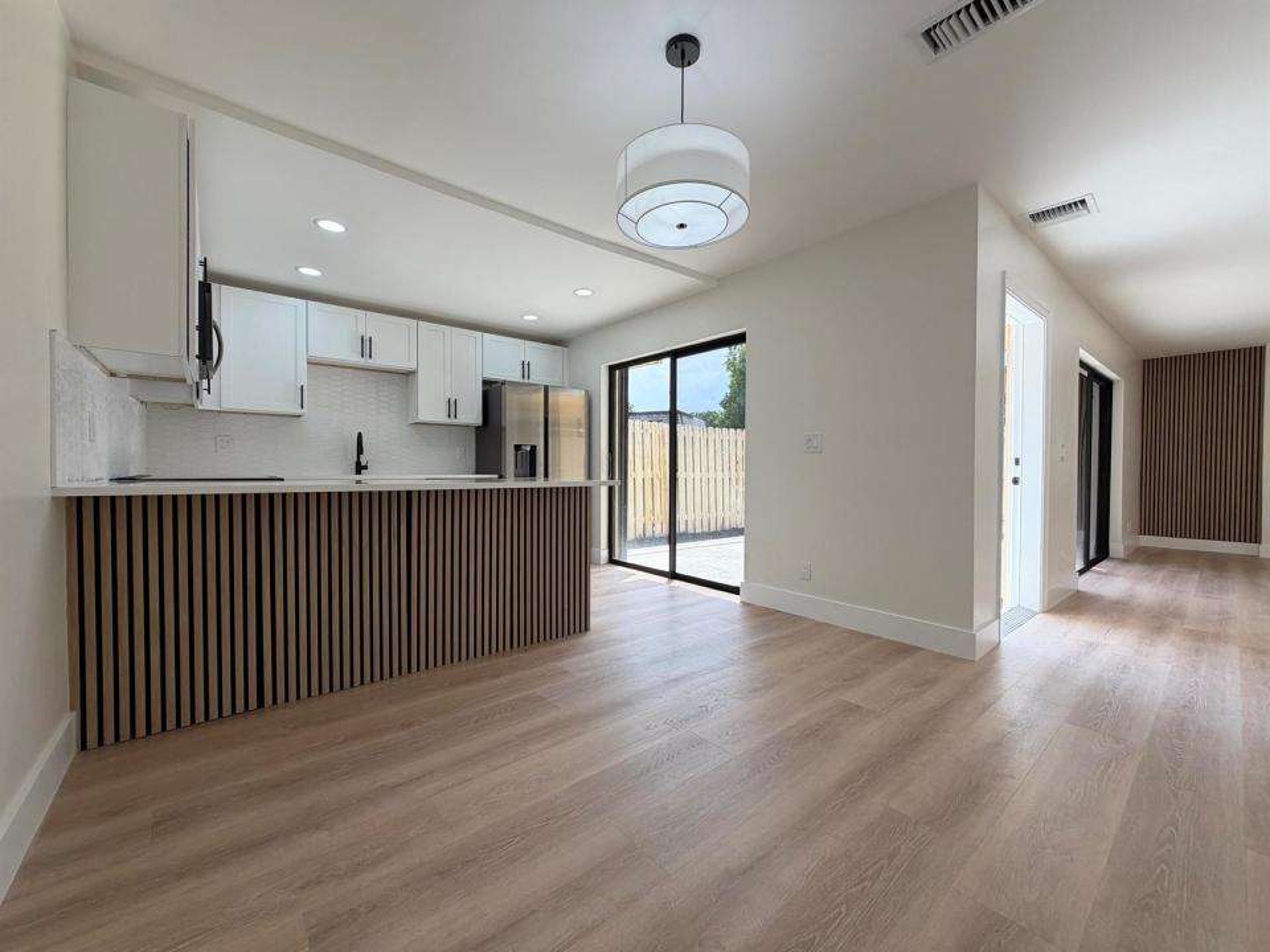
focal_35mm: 14
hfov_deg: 102.1
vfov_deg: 85.7
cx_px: 635
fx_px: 514
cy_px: 476
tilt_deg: -1.4
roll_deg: +0.0
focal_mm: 2.22
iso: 40
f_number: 2.2
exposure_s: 1/229
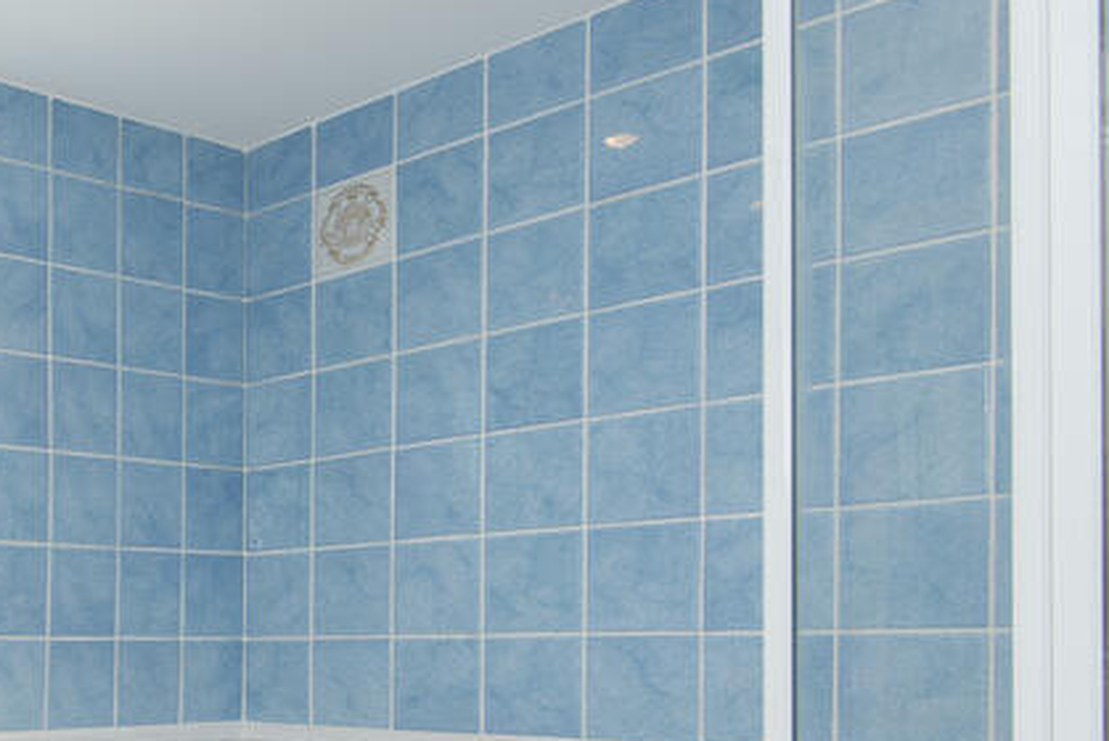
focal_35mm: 44
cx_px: -161
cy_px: 640
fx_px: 1356
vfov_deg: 29.5
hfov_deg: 36.3
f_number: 8
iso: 200
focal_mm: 18
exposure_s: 1/6
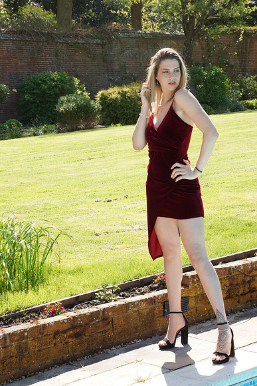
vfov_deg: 27.0
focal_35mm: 75
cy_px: 193
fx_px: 803
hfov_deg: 18.2
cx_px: 128
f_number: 13
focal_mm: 50
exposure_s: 1/320
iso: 800
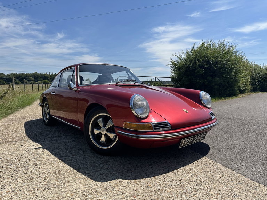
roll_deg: +1.6
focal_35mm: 24
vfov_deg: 56.8
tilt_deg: -4.8
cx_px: 134
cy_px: 100
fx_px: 185
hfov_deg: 71.6
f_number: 1.78
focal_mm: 6.86
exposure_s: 1/5525
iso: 80
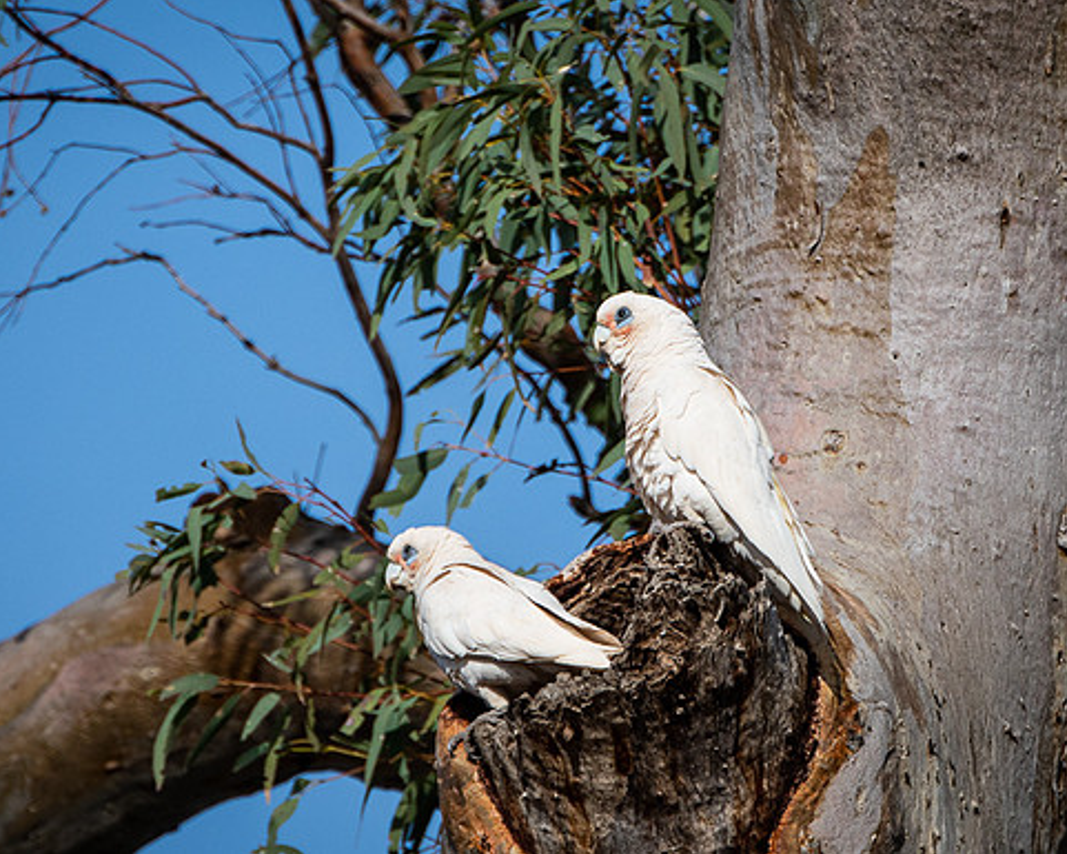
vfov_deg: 1.4
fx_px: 36102
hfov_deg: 1.7
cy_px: 238
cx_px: 640
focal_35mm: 1143
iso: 200
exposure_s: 1/1250
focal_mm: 400
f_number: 5.6
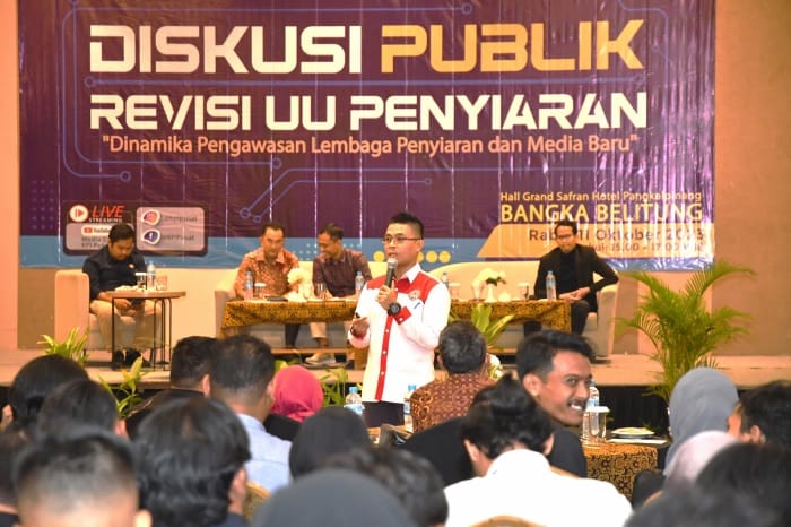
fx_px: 2306
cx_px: 396
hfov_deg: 19.5
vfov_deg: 13.0
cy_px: 264
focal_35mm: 105
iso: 2000
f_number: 4
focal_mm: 70
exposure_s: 1/60
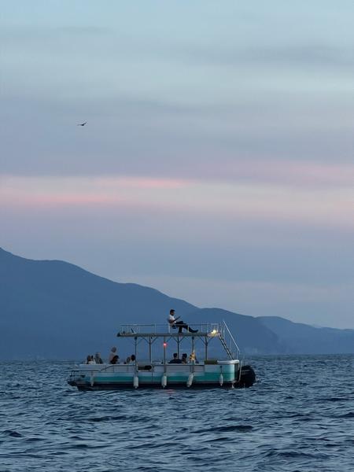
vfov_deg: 9.9
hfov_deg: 7.4
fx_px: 2727
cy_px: 236
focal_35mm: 200
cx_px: 177
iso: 320
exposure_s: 1/109
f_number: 2.8
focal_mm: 16.89
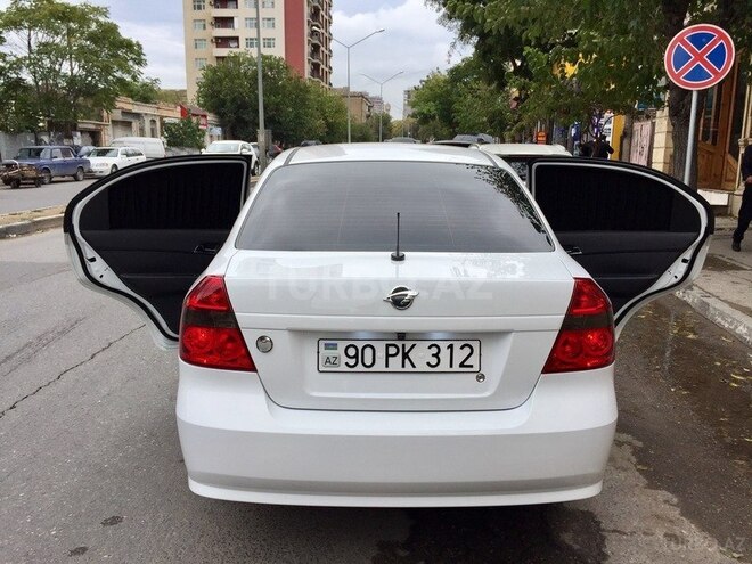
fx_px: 630
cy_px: 282
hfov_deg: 61.7
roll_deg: -2.4
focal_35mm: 29
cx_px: 376
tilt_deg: -11.0
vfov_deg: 48.2
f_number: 2.2
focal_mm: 4.15
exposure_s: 1/1014
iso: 32
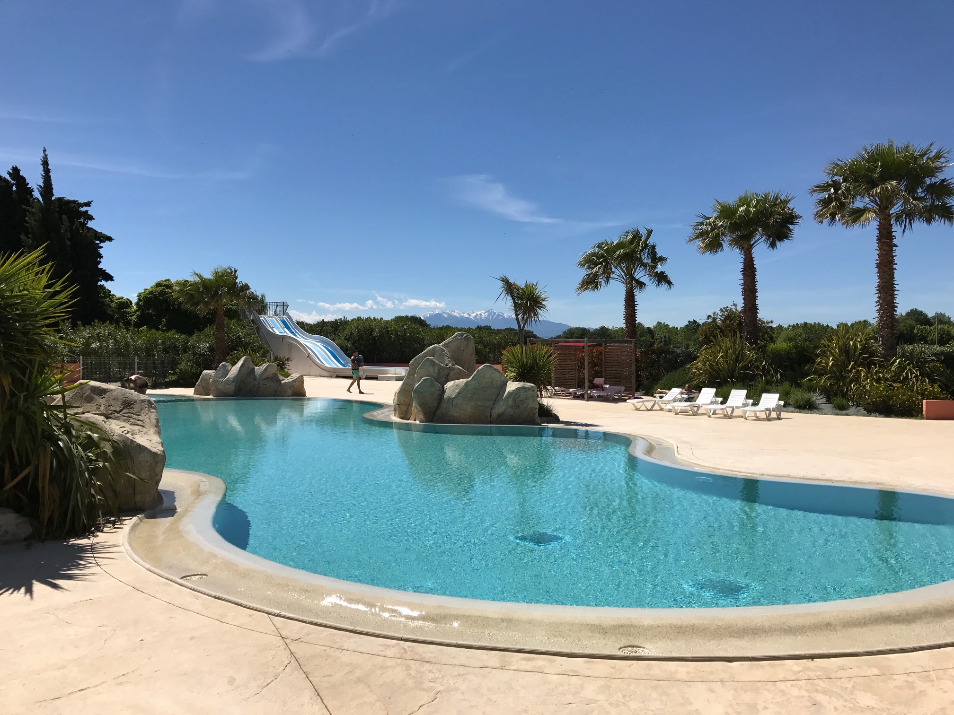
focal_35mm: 28
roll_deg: +0.3
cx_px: 477
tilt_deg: +0.8
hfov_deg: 63.4
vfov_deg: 49.7
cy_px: 358
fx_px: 772
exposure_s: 1/5051
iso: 20
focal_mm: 3.99
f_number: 1.8
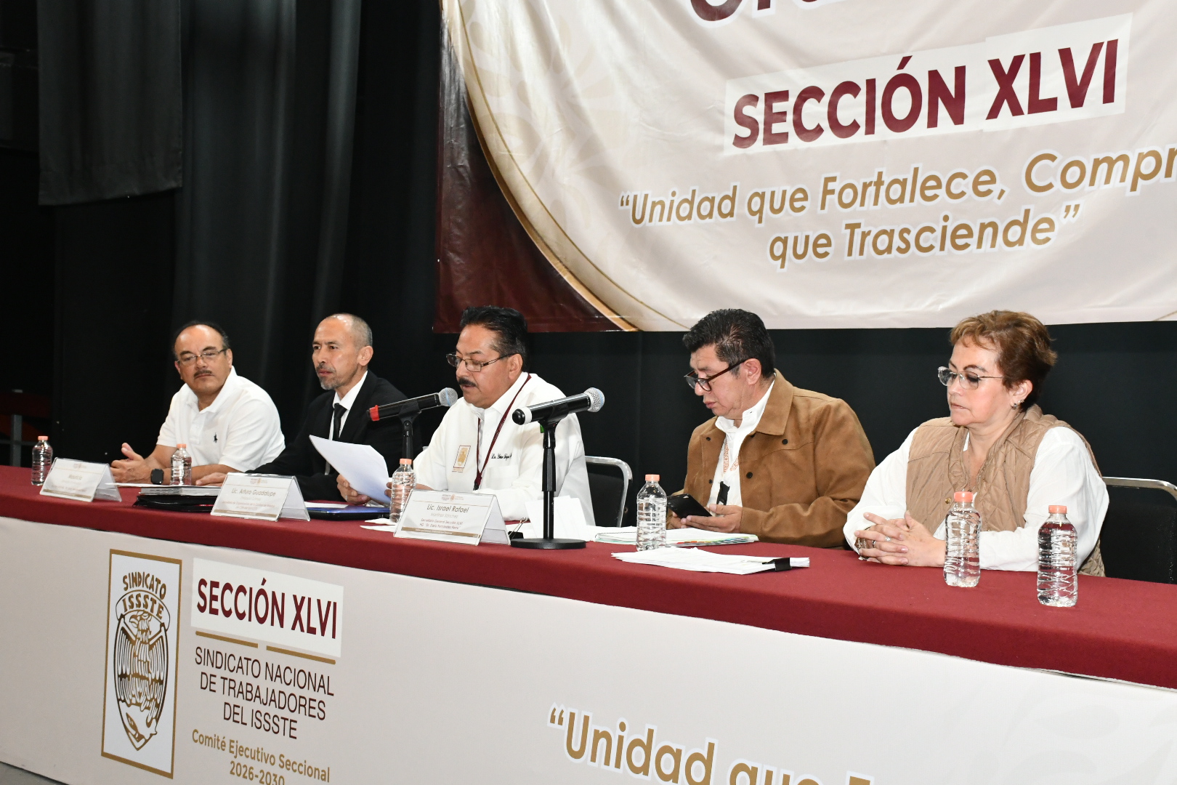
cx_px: 588
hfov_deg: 38.9
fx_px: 1667
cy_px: 392
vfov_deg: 26.5
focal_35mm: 51
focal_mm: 34
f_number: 10
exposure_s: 1/40
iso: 2800
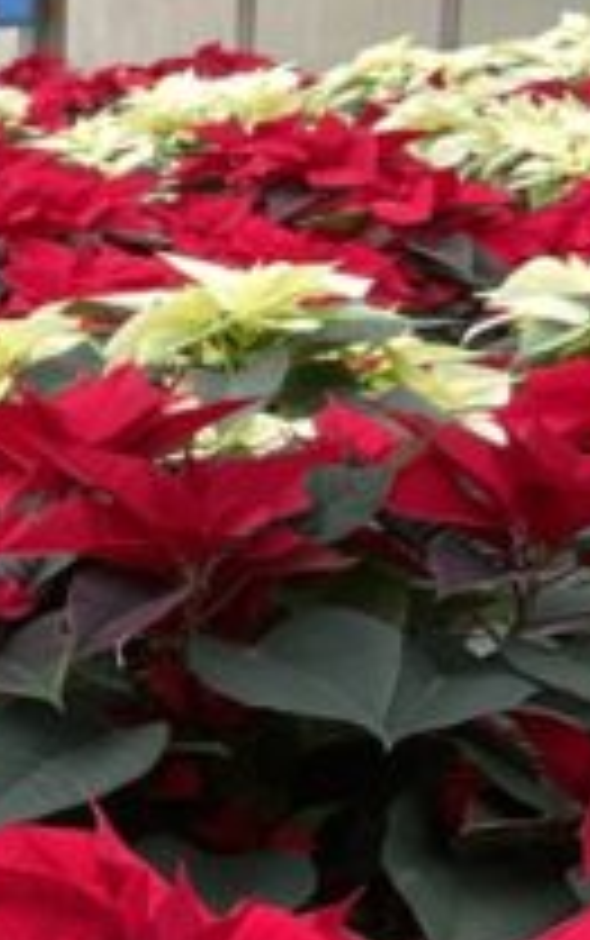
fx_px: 3466
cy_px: 1066
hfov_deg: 8.5
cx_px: -1004
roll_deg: +5.8
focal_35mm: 135
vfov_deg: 15.0
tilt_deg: -13.5
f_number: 1.6
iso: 80
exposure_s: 1/121
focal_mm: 4.2
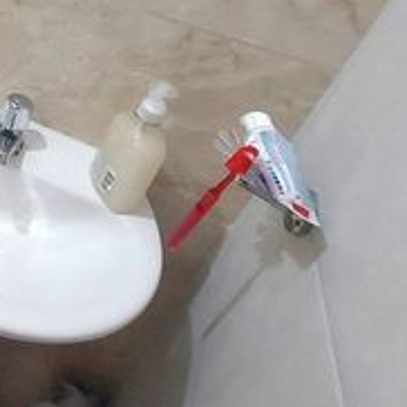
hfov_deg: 26.9
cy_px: -38
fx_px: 559
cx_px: -218
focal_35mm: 42
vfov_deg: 34.6
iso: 320
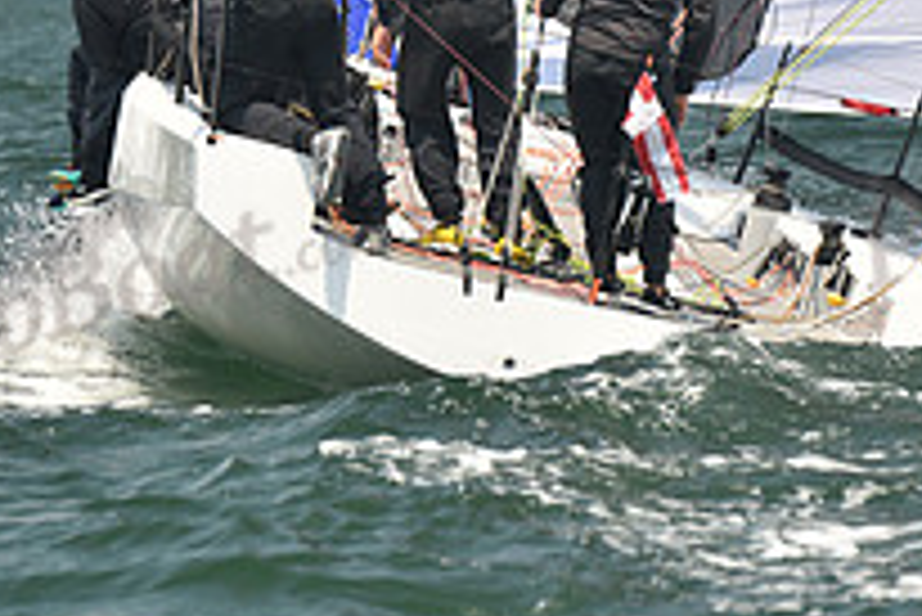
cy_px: 2
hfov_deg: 3.8
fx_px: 13762
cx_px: 630
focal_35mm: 537
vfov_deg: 2.6
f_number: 5
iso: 250
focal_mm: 190
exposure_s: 1/640
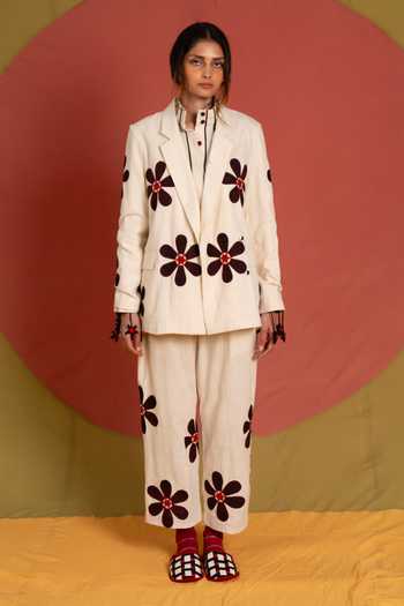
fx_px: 842
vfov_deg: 39.6
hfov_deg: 27.0
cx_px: 202
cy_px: 303
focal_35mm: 50
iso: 1000
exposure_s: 1/200
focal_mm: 50
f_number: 2.8
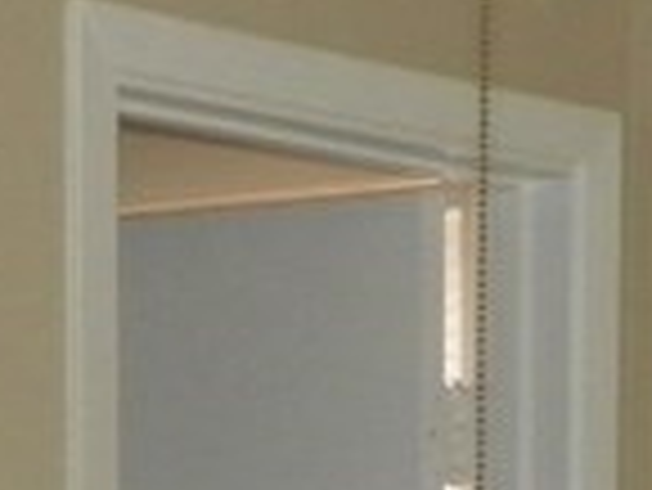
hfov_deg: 8.0
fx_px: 4656
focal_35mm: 247
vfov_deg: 5.7
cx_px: 400
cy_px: 1407
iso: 200
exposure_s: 1/125
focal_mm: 6.2
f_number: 3.2
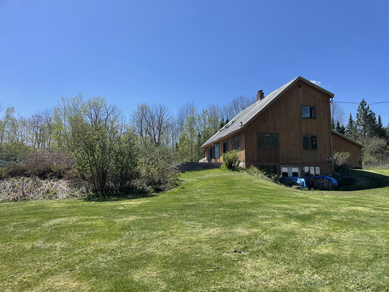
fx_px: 292
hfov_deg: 67.3
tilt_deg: +7.0
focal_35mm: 26
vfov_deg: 53.1
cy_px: 146
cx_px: 194
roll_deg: -0.1
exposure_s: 1/2959
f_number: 1.6
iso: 32
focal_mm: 4.2
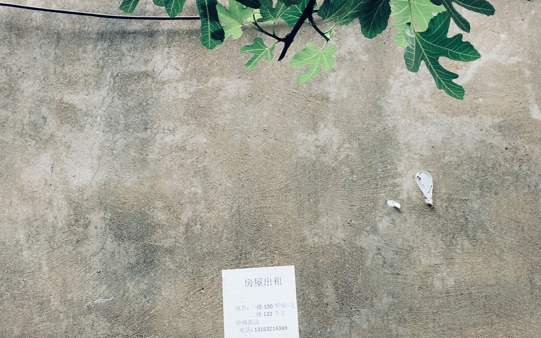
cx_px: 248
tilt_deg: +12.1
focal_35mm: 48
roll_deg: +3.1
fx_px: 708
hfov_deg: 41.8
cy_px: 307
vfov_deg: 26.0
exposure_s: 1/127
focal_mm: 4.15
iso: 32
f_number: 2.2
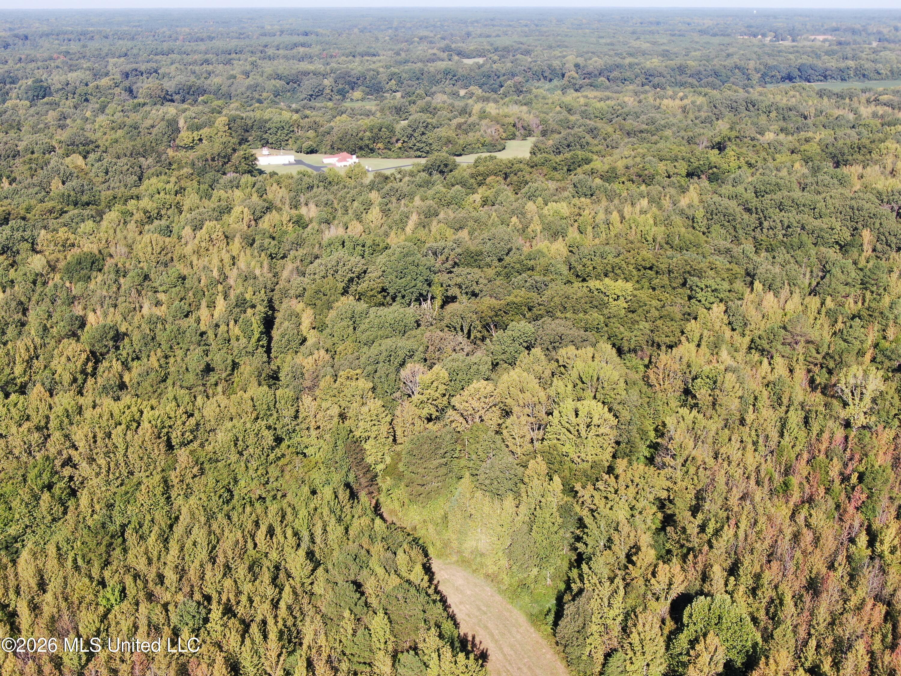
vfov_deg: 39.7
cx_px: 450
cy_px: 338
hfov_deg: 51.4
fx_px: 937
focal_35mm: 36
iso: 100
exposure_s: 1/400
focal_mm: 6.21
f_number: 3.3
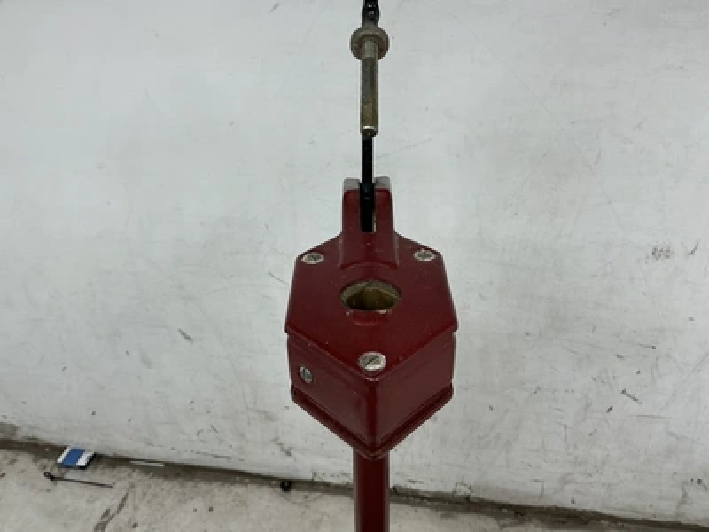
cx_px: 354
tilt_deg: -30.5
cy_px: 266
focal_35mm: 28
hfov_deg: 63.4
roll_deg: +3.5
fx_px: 573
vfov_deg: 49.7
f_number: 1.8
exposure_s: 1/120
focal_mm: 3
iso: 32
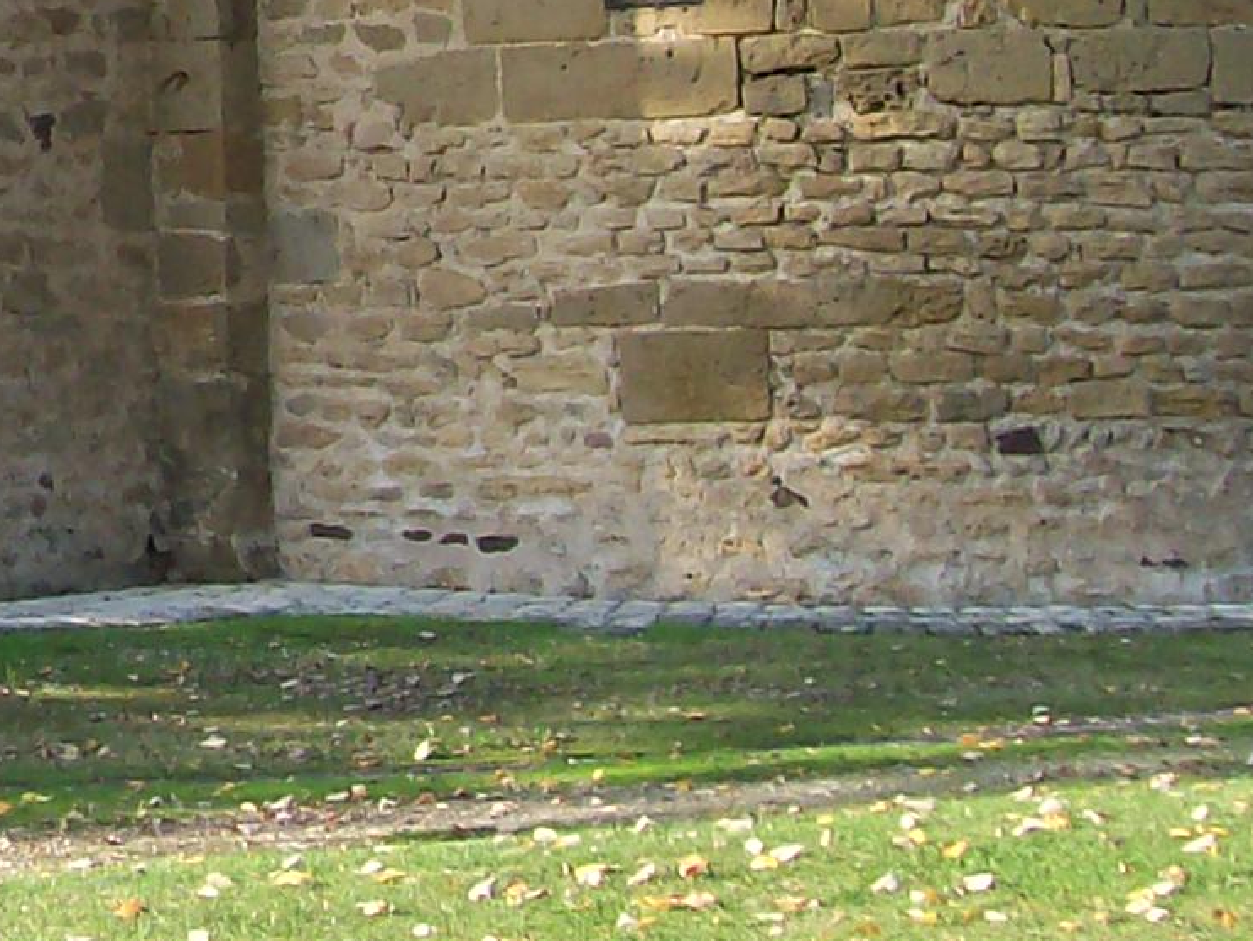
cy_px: -412
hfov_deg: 12.3
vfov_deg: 9.7
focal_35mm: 149
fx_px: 5395
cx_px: -929
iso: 80
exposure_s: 1/448
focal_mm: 6
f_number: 2.7
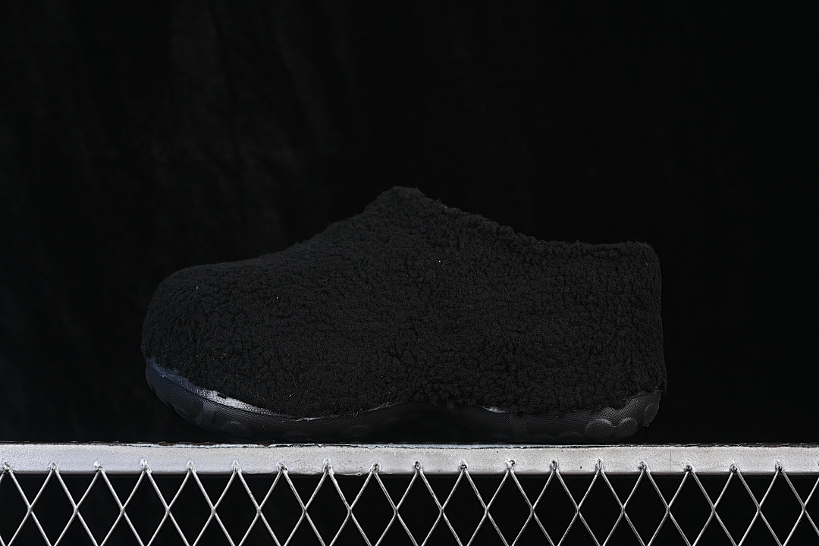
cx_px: 410
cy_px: 273
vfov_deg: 18.2
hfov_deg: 27.0
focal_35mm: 75
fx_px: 1706
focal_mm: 50
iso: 160
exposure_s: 1/60
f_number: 6.3
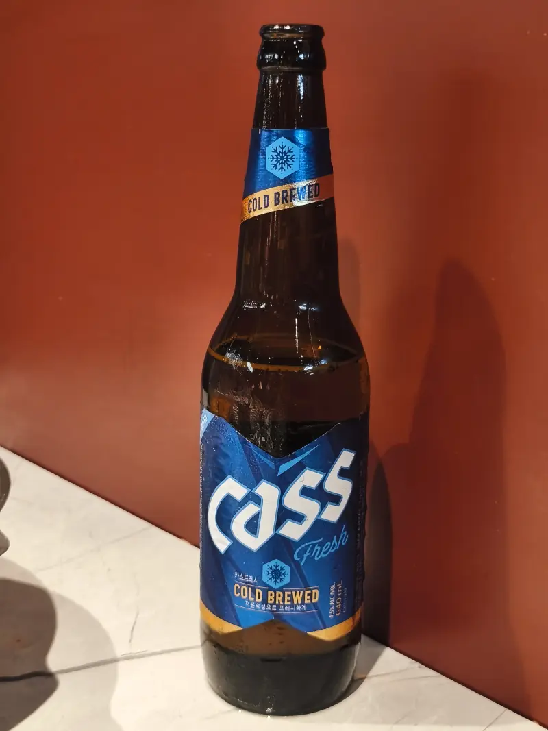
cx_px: 274
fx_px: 971
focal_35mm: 46
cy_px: 366
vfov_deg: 41.2
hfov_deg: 31.5
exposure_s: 1/60
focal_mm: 6.18
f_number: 1.65
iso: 1000
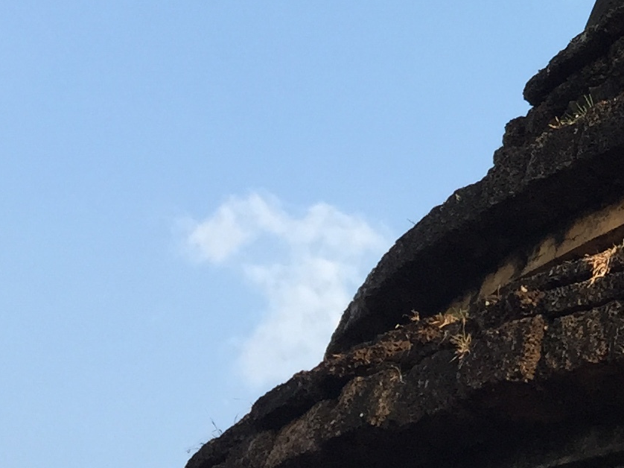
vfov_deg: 12.1
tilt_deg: +44.3
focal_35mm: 113
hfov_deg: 14.8
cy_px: -367
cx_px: 1176
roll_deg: -1.3
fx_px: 2036
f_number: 2.2
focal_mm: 4.15
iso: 32
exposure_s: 1/659
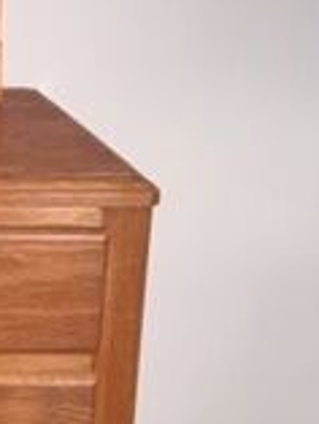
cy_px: 167
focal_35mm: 118
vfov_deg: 16.7
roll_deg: -0.4
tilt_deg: -15.1
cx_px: -273
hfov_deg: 11.6
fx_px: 1448
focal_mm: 4.15
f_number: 2.2
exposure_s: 1/33
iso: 50
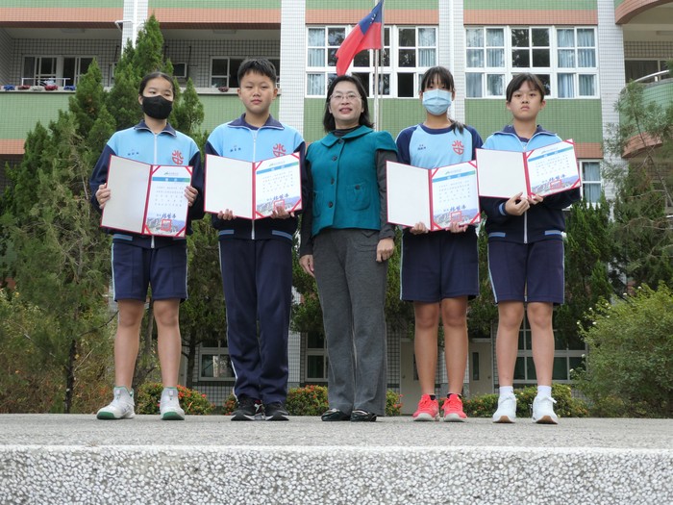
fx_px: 914
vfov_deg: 30.9
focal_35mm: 47
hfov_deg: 40.4
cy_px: 252
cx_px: 336
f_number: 4
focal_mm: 8.4
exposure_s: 1/80
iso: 125
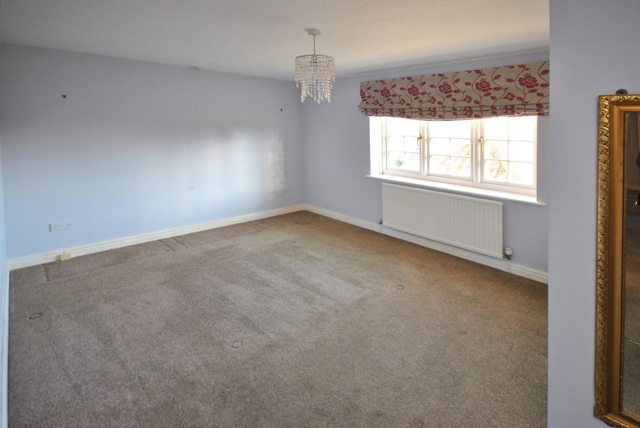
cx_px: 320
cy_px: 214
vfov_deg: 77.5
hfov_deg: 100.3
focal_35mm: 15
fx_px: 267
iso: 400
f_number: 4
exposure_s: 1/30
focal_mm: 10
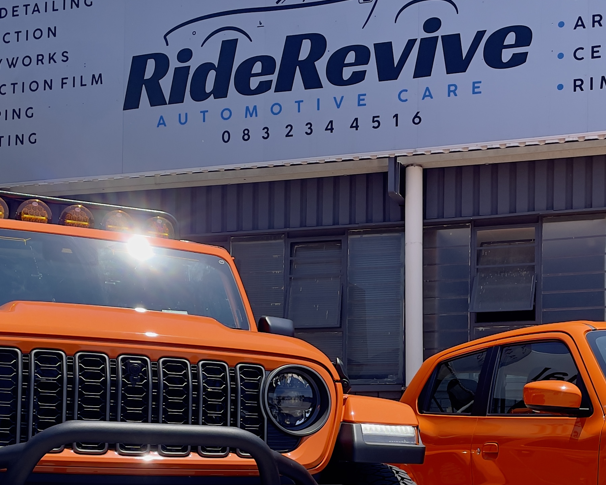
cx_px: 367
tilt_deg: +3.7
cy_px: 447
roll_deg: -0.9
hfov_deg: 32.9
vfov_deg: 25.7
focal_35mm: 57
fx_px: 1022
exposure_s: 1/2257
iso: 32
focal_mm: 4.2
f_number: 1.6
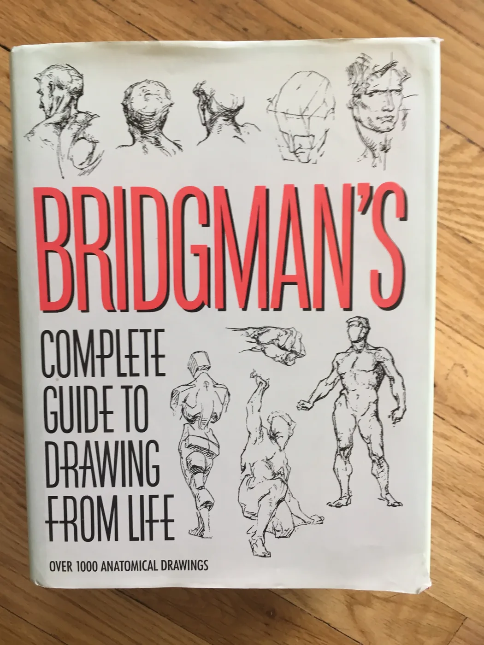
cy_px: 322
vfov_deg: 61.7
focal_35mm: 29
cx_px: 242
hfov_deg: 48.2
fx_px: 541
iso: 50
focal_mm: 4.15
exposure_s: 1/30
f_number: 2.2
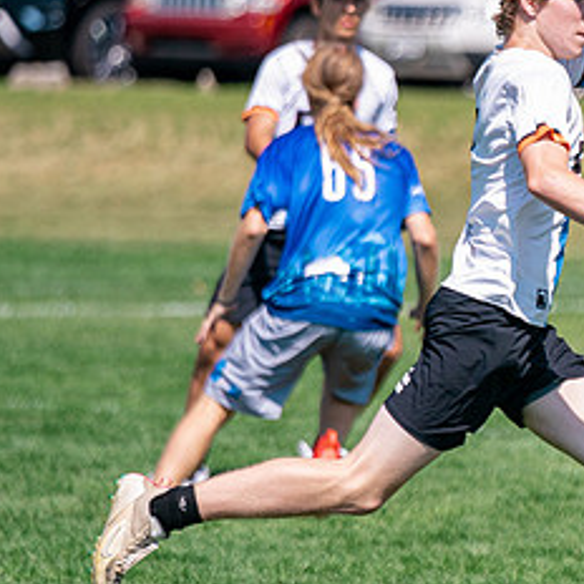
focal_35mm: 567
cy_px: 253
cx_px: 728
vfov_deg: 3.1
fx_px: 10822
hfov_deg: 3.1
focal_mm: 200
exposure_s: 1/5000
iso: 320
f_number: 2.8
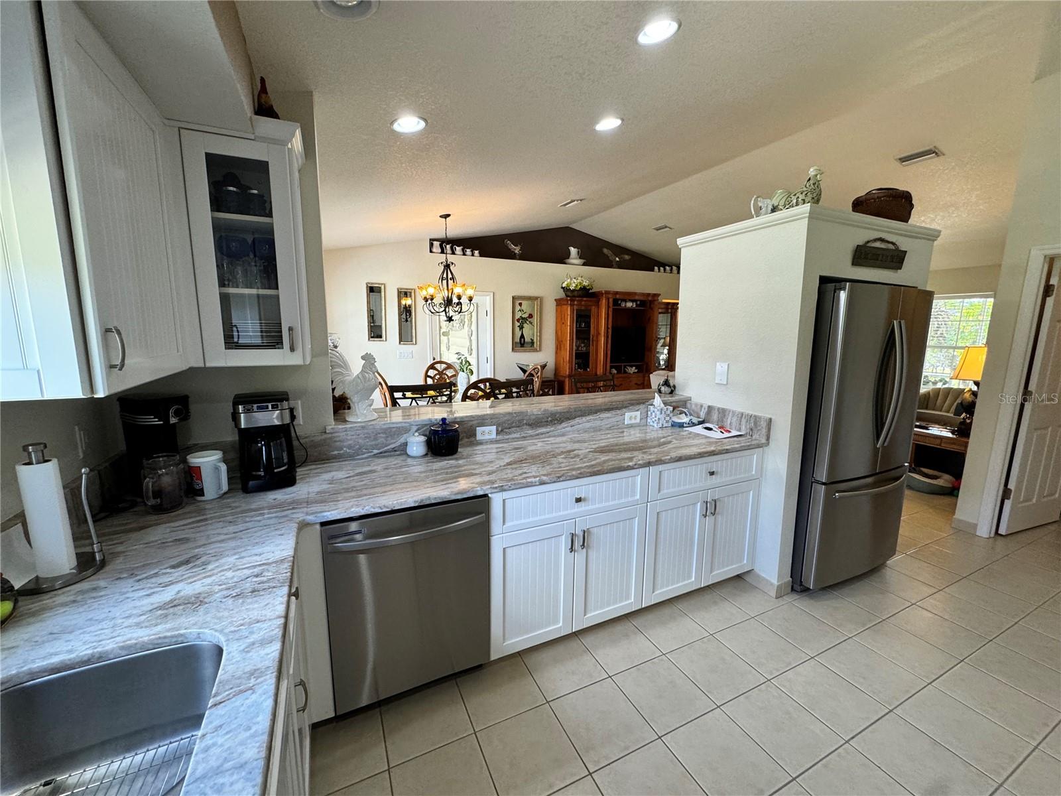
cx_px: 530
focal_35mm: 14
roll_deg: -1.0
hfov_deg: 102.1
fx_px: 429
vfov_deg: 85.7
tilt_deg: -11.1
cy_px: 398
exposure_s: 1/120
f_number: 2.2
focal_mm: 2.22
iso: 200
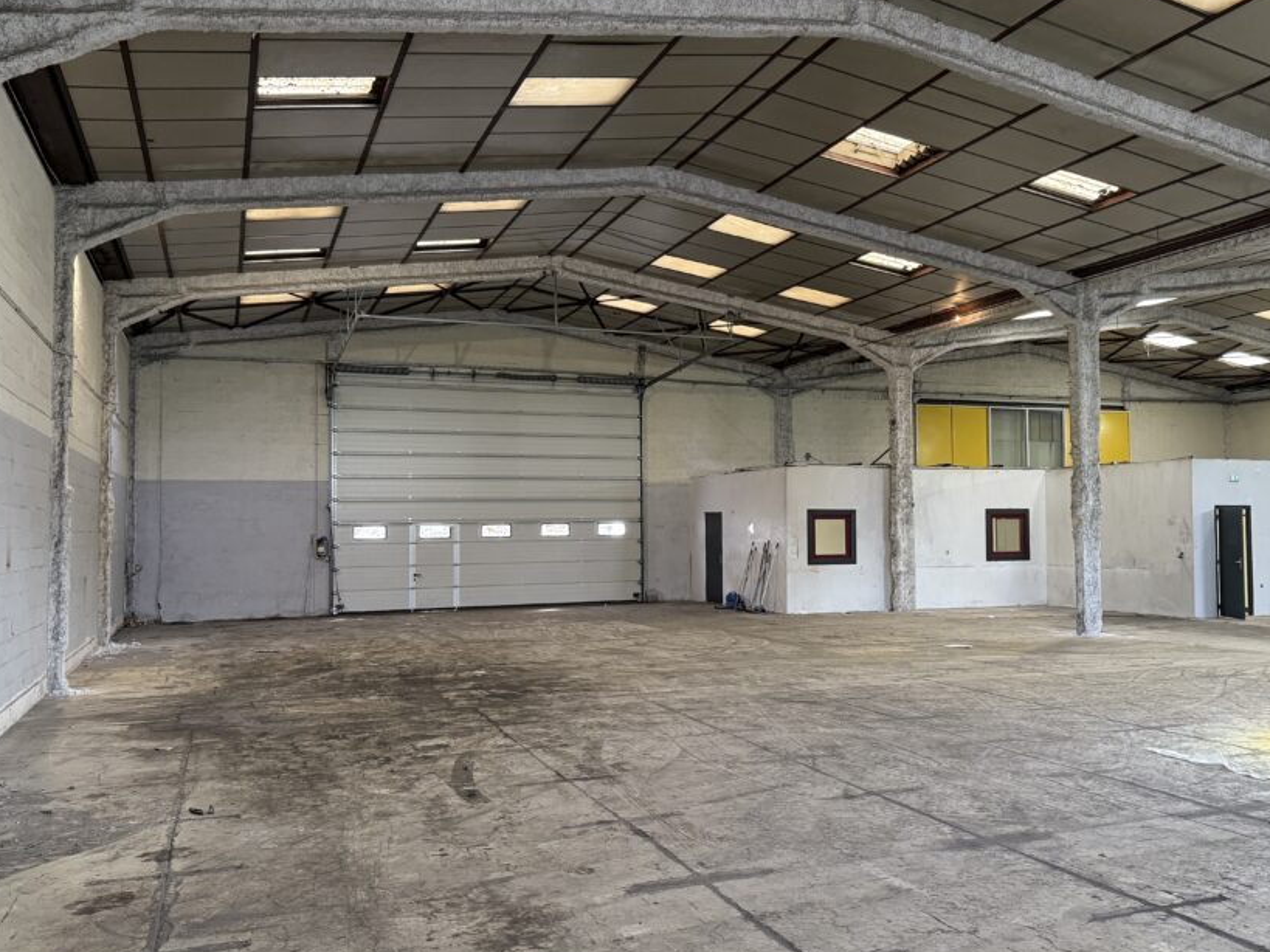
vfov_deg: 46.8
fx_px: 1100
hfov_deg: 59.9
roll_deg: +0.4
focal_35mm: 30
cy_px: 476
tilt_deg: +2.7
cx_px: 662
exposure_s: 1/100
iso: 400
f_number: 1.78
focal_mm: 6.76
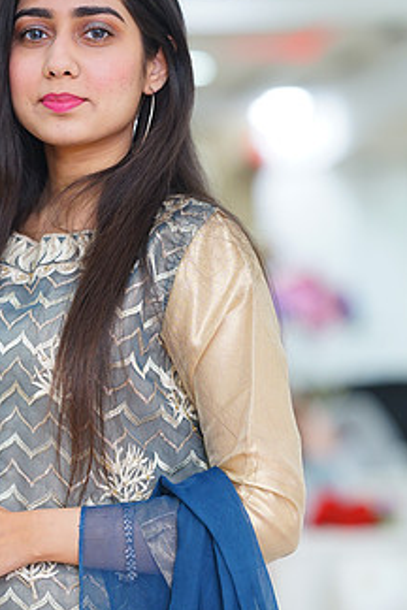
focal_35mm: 152
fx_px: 2577
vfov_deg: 13.5
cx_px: 74
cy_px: 382
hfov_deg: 9.0
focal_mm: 85
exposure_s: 1/160
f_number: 2
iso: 400
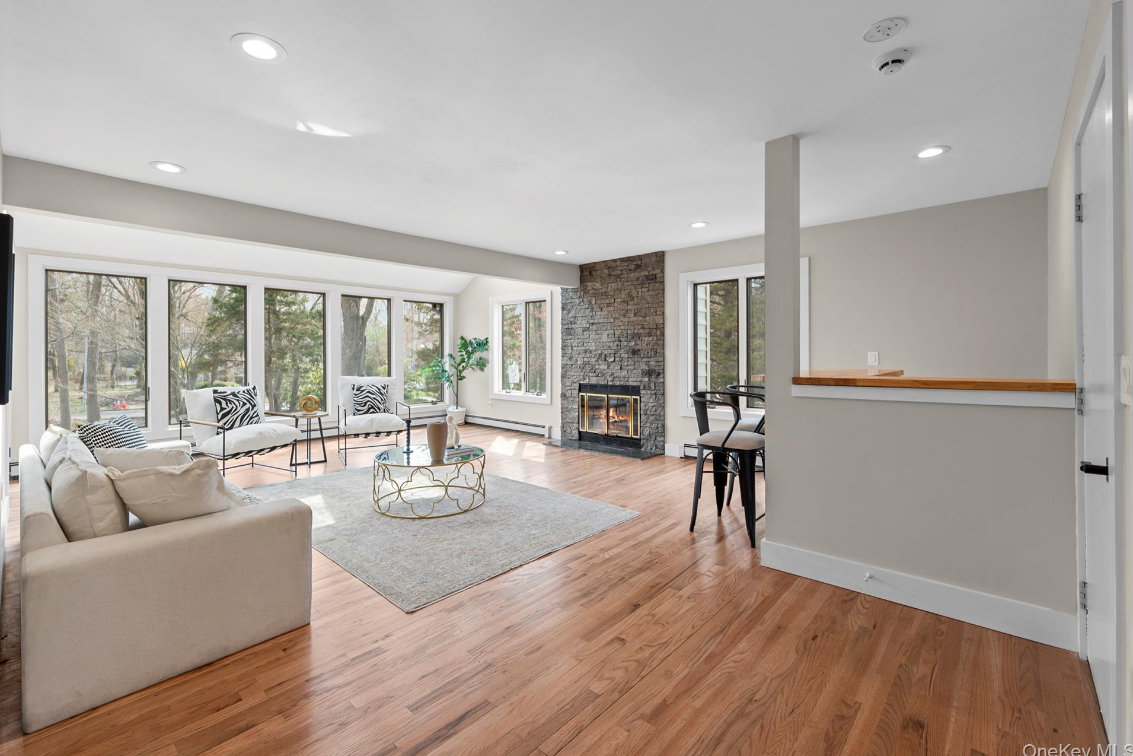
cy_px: 360
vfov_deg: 77.3
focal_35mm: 15
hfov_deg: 100.3
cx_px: 536
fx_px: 472
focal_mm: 14
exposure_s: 1/5
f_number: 10
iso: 200
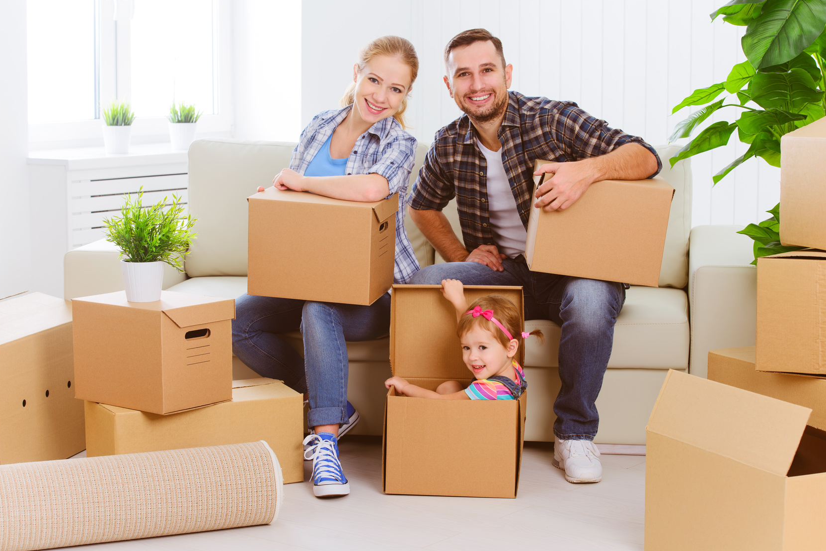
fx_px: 1630
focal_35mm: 71
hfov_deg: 28.4
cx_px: 412
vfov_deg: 19.2
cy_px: 276
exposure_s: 1/200
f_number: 6.3
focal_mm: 70
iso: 100
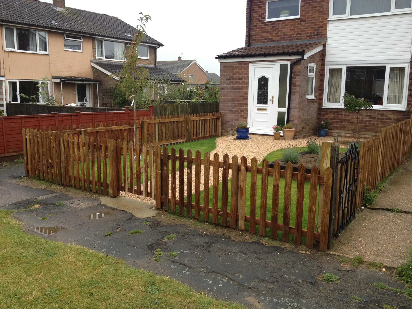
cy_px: 154
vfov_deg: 40.7
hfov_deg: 52.6
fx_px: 417
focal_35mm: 35
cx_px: 206
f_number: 2.4
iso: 100
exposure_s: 1/120
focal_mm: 4.28
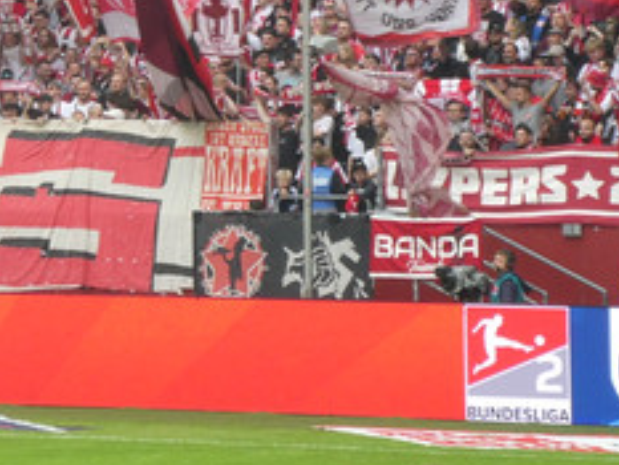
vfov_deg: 4.4
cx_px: -88
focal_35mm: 340
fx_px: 6083
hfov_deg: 5.8
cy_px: -136
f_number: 5.2
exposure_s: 1/80
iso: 160
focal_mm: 22.3
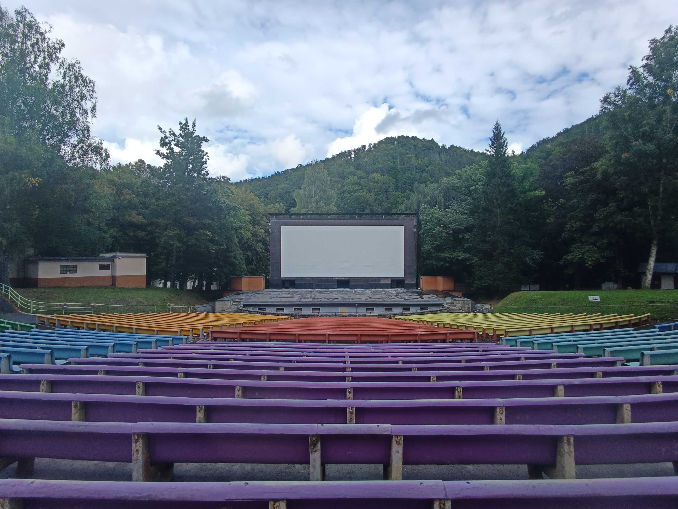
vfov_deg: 78.1
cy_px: 254
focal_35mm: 16
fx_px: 313
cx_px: 339
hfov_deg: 94.5
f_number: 2.2
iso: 53
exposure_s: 1/616
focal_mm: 1.65
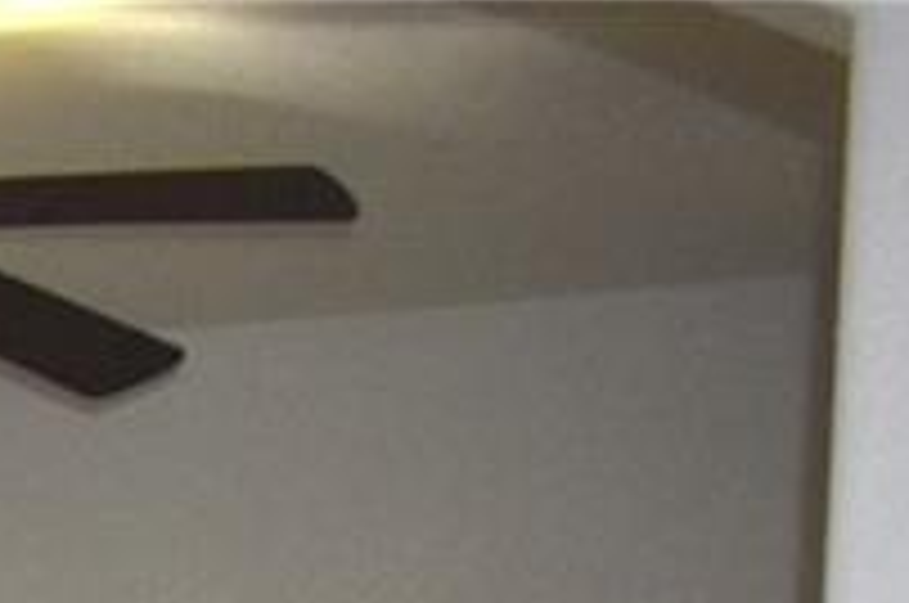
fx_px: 5395
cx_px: -1917
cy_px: 2394
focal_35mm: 214
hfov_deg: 8.1
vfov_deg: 5.6
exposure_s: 1/160
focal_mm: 18
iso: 800
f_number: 3.5
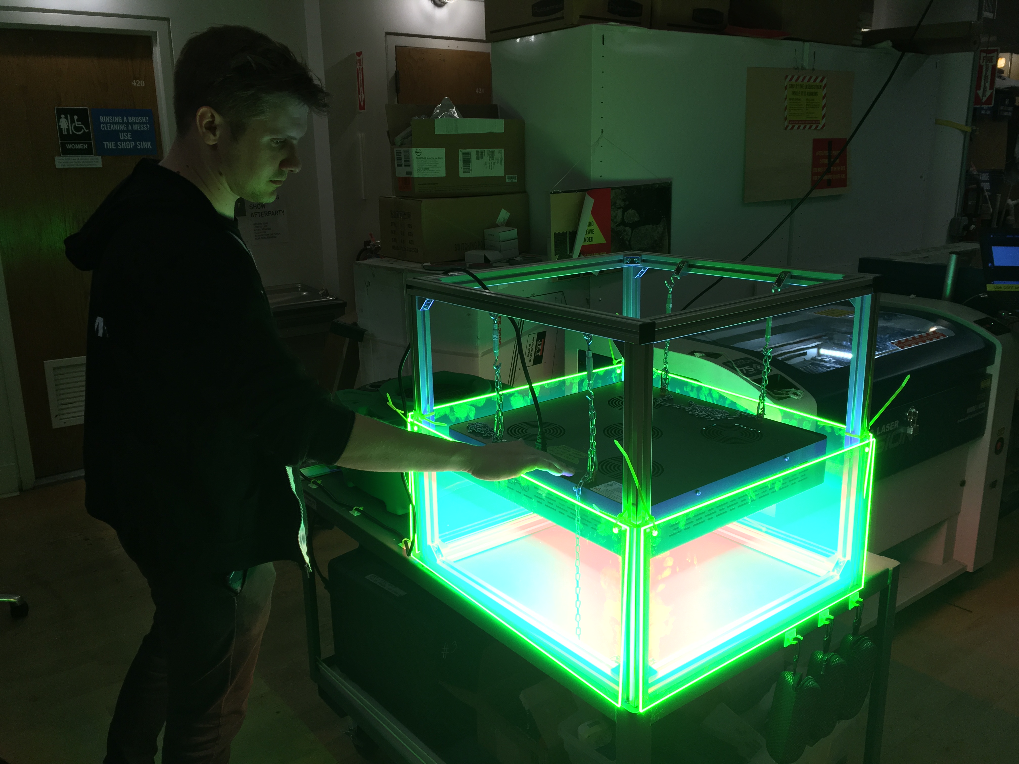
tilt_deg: -15.3
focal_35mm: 29
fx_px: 854
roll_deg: +0.3
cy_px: 382
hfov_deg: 61.7
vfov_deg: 48.2
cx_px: 510
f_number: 2.2
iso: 40
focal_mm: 4.15
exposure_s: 1/120
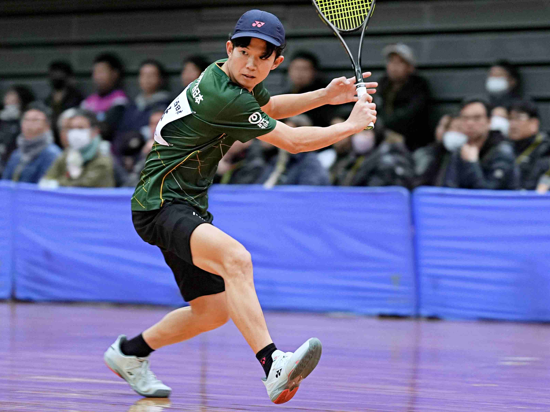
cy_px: 216
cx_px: 320
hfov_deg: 7.2
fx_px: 4353
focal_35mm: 274
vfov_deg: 5.4
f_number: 2.8
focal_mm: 155
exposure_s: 1/400
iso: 1600
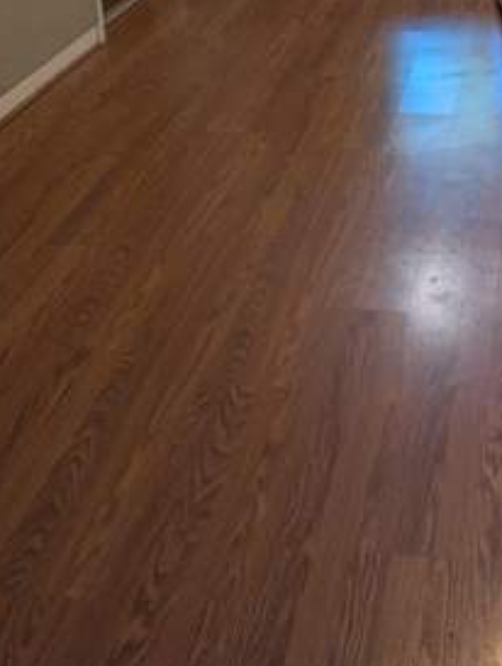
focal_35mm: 56
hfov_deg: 25.5
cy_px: 12
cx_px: 441
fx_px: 1079
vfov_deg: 31.8
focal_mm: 6.81
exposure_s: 1/24
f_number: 1.85
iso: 78
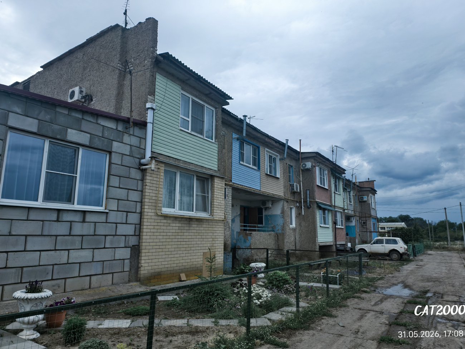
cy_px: 174
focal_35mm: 23
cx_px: 232
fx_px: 309
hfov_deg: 73.9
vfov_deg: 58.9
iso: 72
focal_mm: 6.54
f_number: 1.57
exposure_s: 1/1605
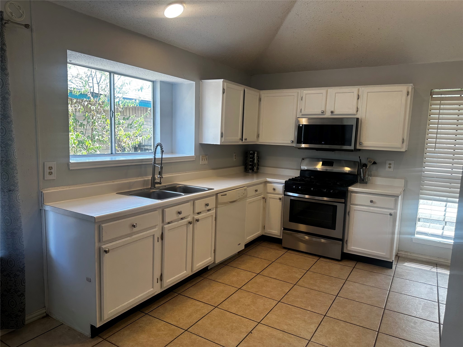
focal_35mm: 24
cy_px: 174
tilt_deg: -6.8
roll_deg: -3.0
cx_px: 232
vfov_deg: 56.8
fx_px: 321
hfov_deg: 71.6
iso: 64
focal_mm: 6.86
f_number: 1.78
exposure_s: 1/120
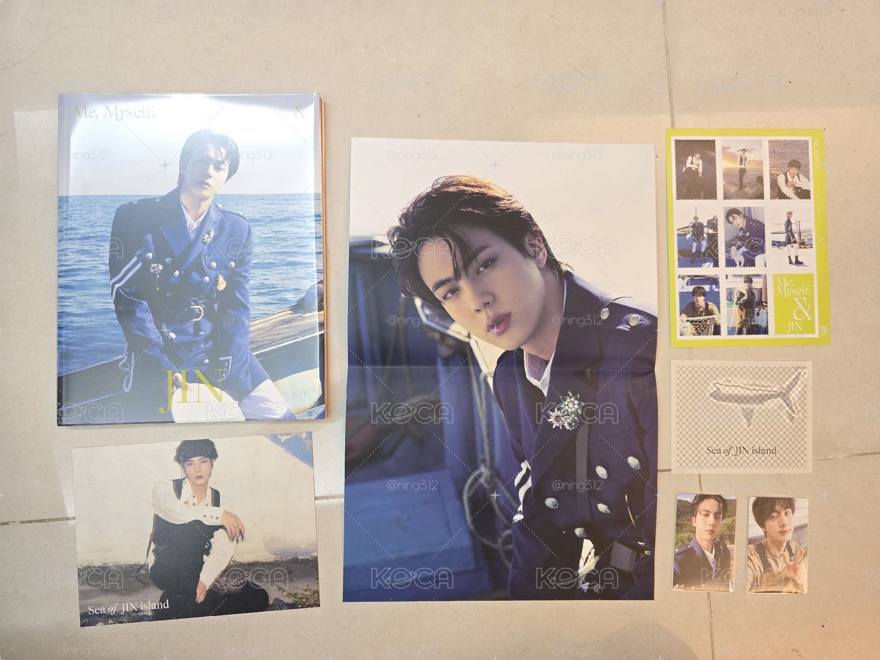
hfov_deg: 73.9
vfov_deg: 58.9
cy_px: 330
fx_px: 585
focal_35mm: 23
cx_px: 440
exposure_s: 1/120
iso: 640
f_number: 1.7
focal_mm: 6.3
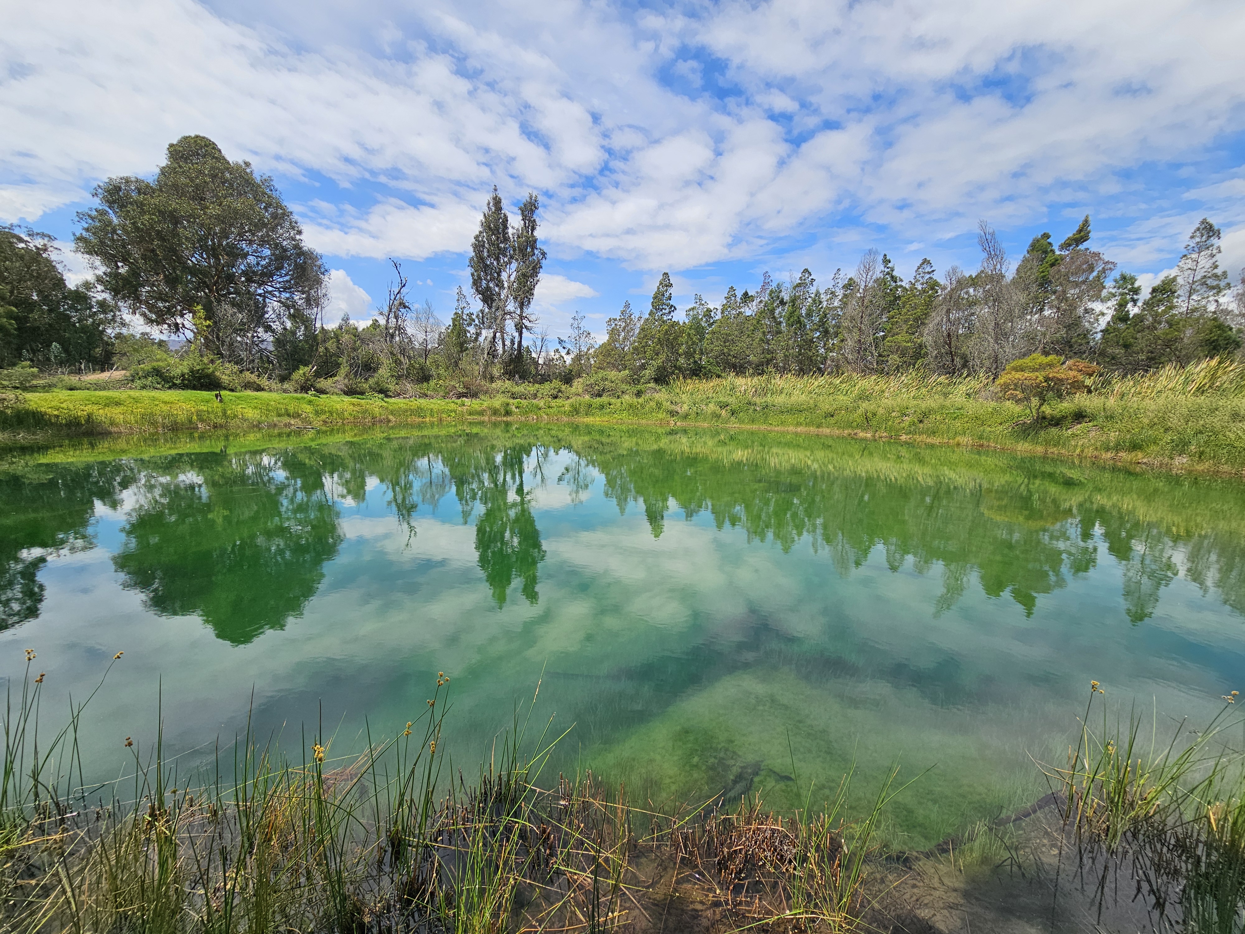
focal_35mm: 13
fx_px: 468
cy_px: 467
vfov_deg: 89.9
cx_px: 622
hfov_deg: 106.2
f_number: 2.2
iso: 50
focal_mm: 2.2
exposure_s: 1/2820
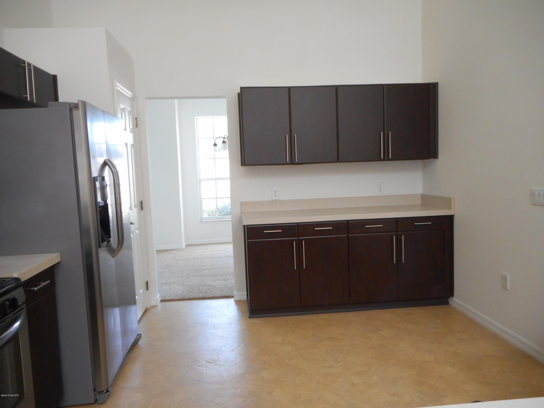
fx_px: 393
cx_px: 272
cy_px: 204
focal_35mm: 25
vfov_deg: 54.9
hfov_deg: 69.4
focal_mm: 4.5
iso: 320
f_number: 3.7
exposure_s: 1/30
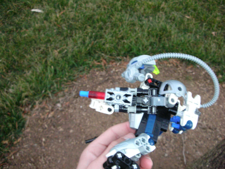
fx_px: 227
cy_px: 84
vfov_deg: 40.7
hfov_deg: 52.6
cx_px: 112
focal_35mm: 35
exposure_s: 1/8.4
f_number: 3
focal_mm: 5.8
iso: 200
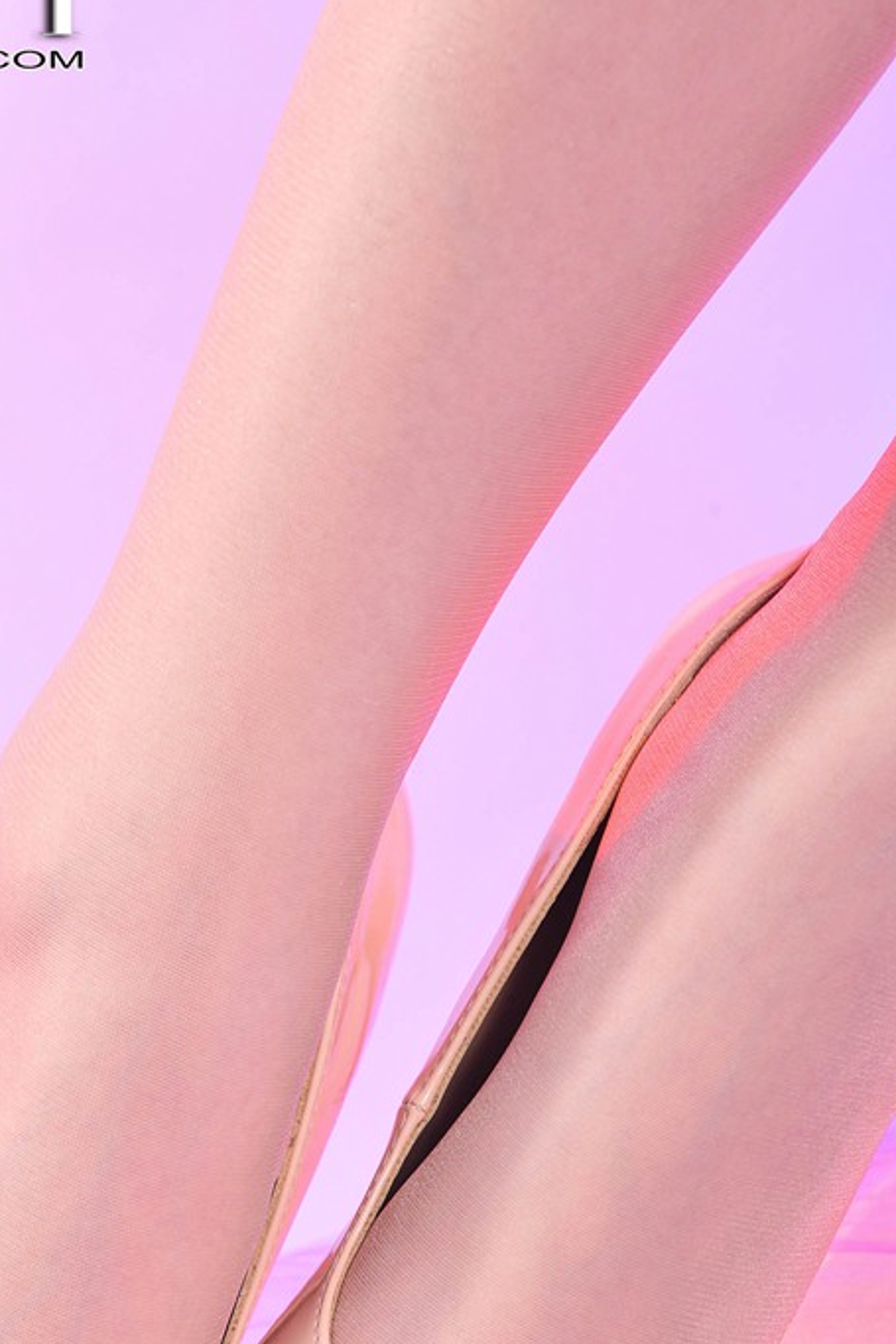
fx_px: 4594
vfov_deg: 16.5
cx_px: 217
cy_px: 1051
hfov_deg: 11.1
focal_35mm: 123
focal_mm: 70
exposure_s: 1/160
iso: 250
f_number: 13
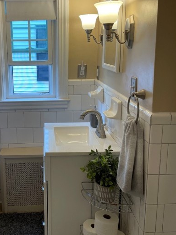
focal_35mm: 39
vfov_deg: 47.7
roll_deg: +1.3
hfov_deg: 36.1
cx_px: 47
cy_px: 99
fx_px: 264
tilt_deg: -12.5
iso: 80
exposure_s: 1/120
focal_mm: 4.2
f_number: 1.6
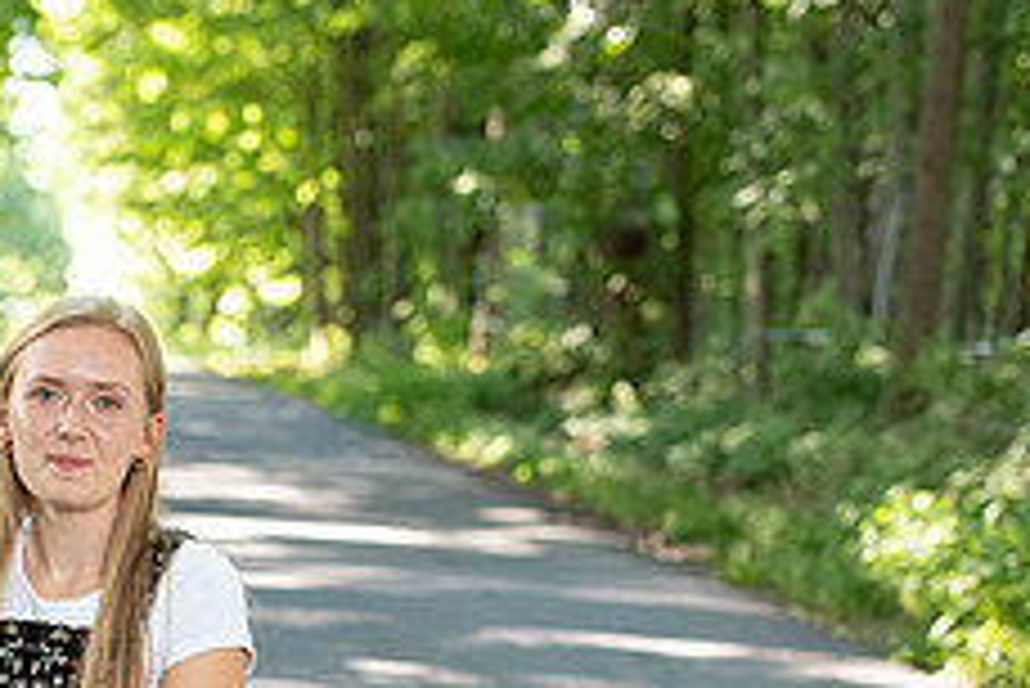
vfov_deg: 7.7
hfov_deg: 11.5
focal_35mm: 177
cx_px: 49
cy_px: 816
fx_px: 5067
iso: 640
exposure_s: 1/200
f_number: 3.5
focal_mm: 70
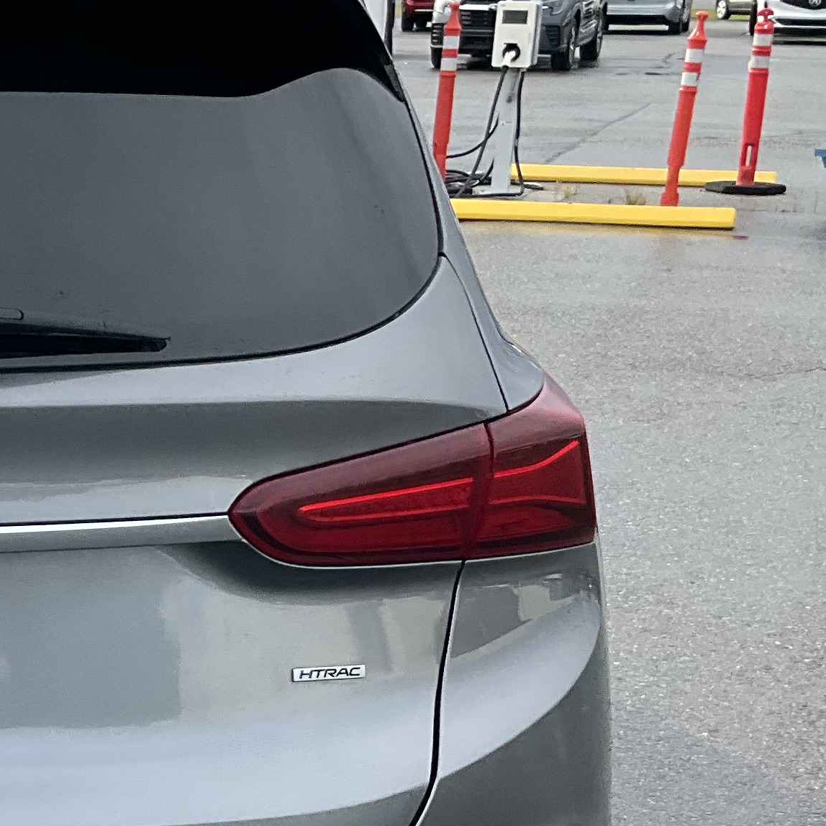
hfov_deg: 18.1
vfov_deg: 19.1
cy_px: 637
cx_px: -214
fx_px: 2430
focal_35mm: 90
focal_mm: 3
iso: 25
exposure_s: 1/620
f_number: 1.8
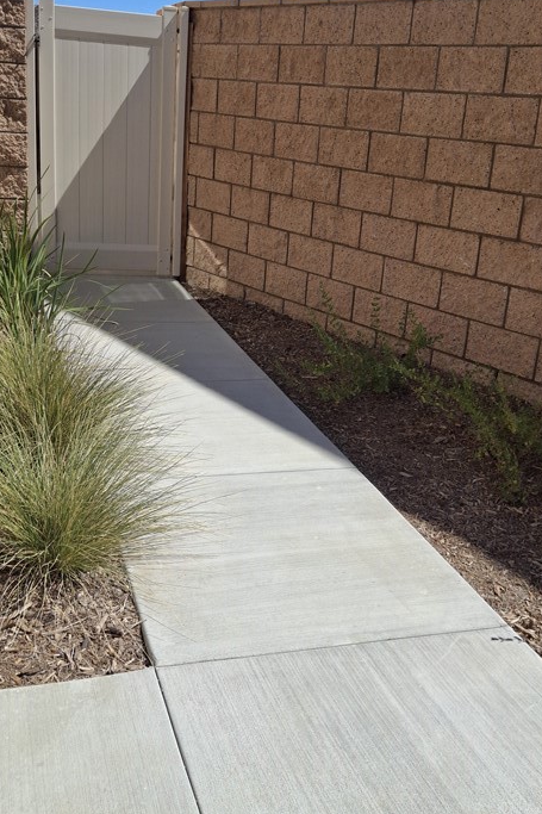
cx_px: 300
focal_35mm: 39
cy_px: 406
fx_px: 881
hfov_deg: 34.2
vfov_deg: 49.6
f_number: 1.8
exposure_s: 1/1715
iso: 32
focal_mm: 4.69
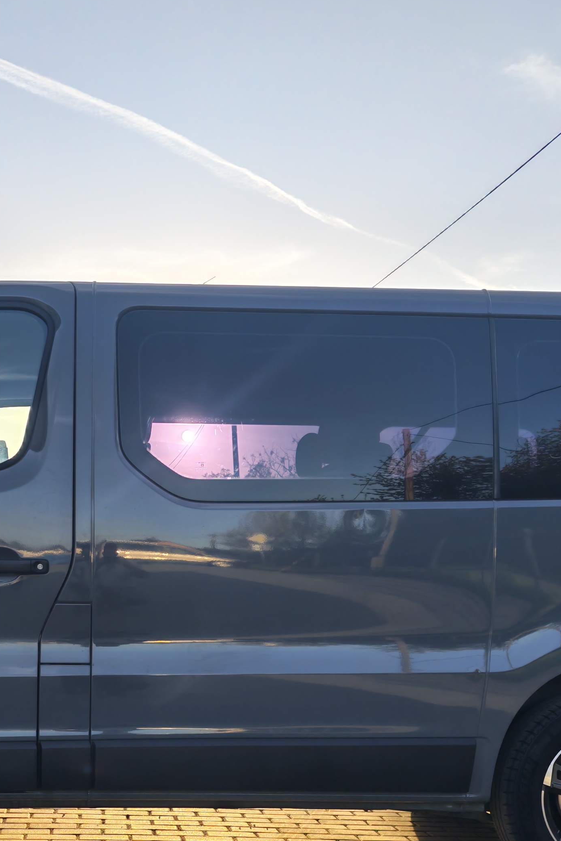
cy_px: 595
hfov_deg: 28.3
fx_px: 1099
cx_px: 149
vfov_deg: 41.1
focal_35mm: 47
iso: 50
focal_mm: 6.55
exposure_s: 1/300
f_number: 1.6
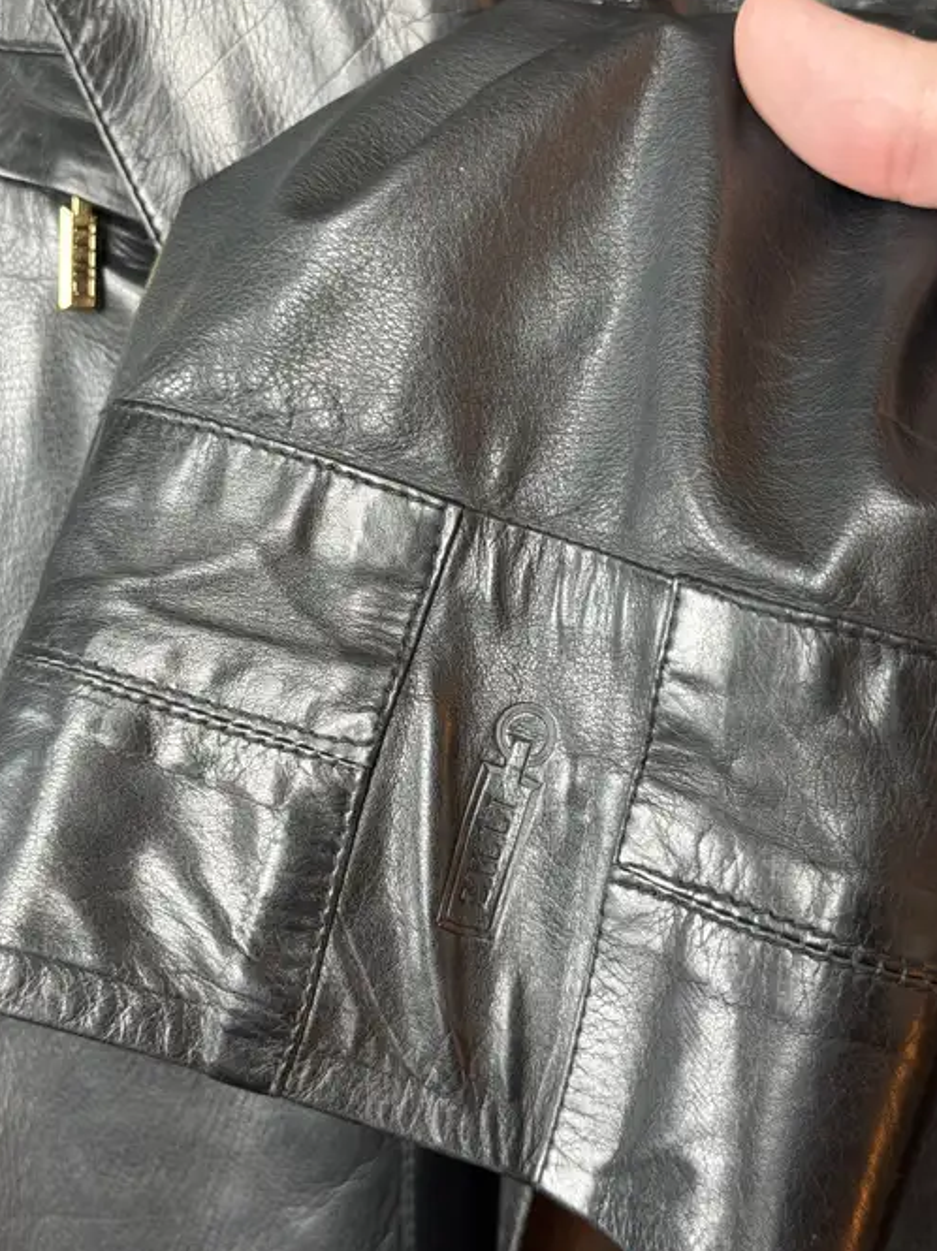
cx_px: 442
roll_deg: +2.2
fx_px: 1879
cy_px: 600
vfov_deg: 36.8
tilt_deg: -9.9
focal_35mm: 52
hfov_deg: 28.0
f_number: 1.78
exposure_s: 1/50
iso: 200
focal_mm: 6.76
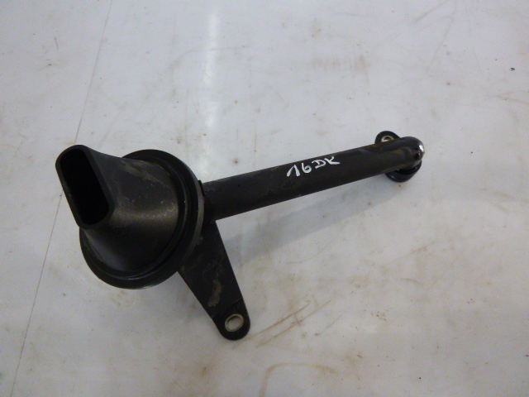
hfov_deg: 69.4
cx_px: 264
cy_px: 198
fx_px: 382
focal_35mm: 25
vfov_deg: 54.9
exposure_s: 1/40
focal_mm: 4.5
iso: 400
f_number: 3.9
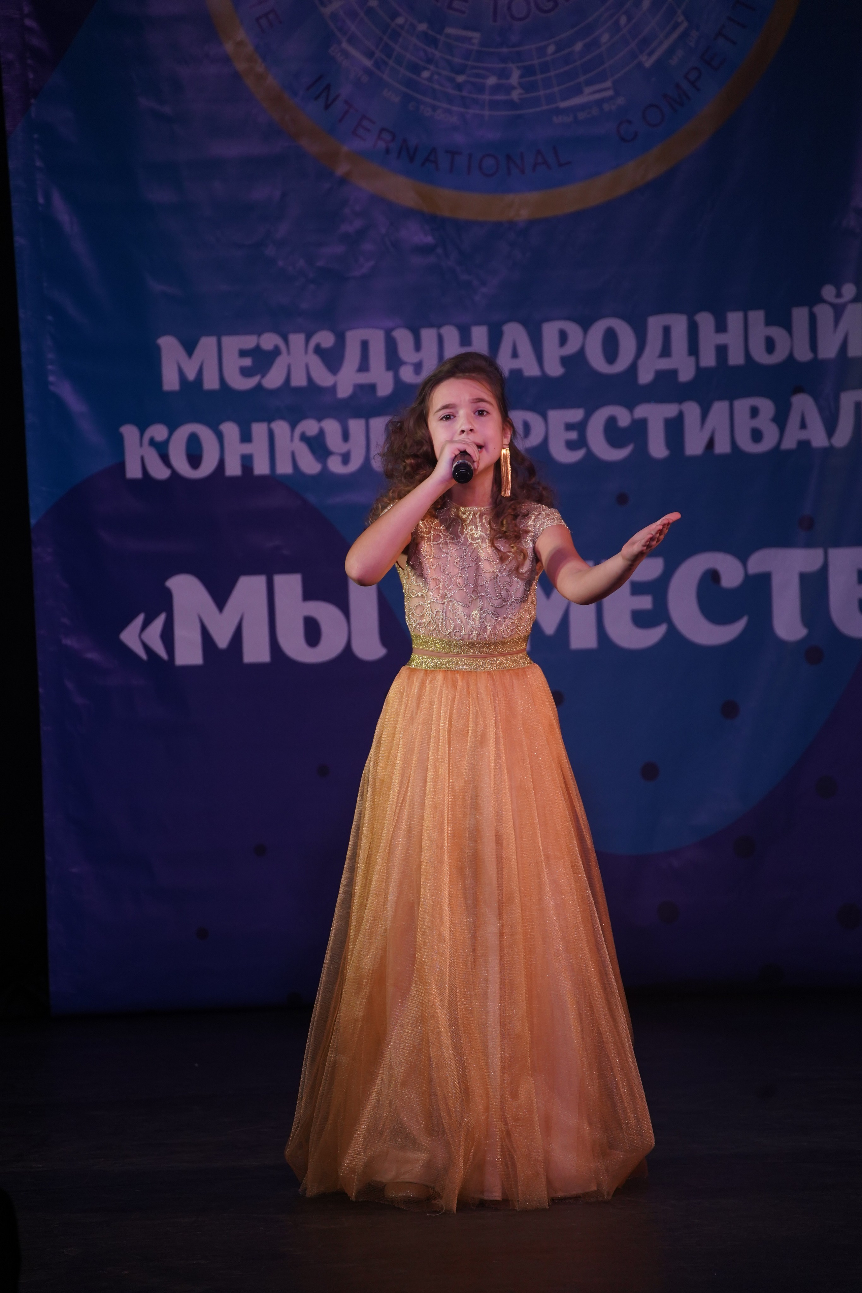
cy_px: 646
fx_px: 8224
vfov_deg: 9.0
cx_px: 431
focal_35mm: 229
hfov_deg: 6.0
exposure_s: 1/250
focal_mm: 229
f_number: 5.6
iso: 1600
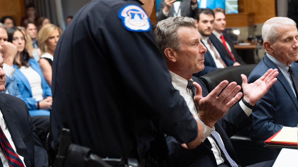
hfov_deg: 36.6
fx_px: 450
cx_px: 146
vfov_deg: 21.1
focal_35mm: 57
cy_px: 70
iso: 2500
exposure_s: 1/320
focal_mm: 46
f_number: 2.8
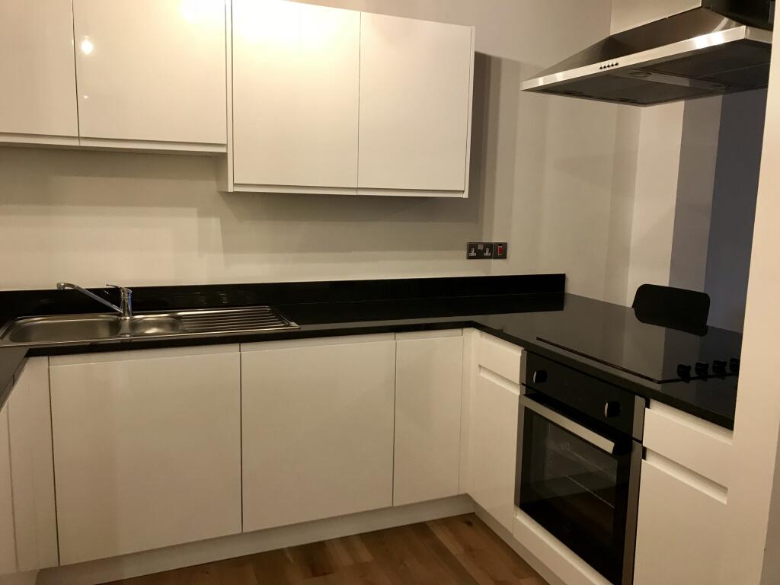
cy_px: 292
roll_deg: -2.2
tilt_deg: -6.9
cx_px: 390
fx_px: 631
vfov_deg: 49.7
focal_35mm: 28
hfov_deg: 63.4
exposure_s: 1/20
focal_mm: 3.99
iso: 40
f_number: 1.8
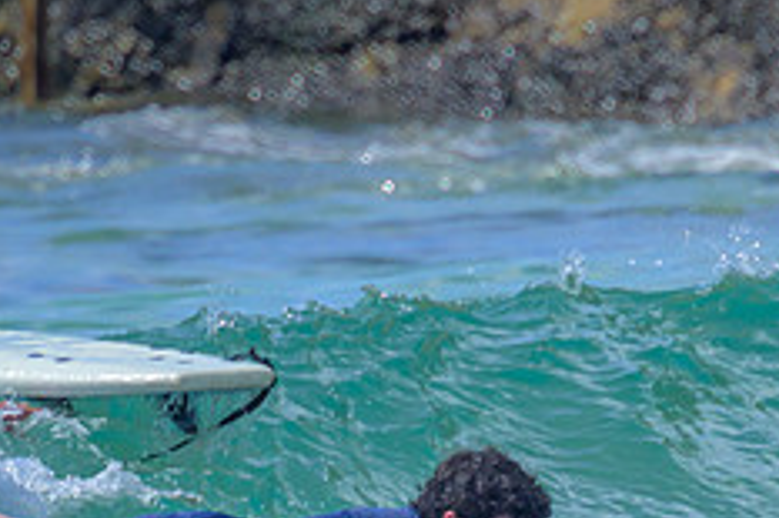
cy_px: 594
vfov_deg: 0.5
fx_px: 56652
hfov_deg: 0.8
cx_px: 598
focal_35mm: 2620
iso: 560
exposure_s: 1/1000
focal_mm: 800
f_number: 11
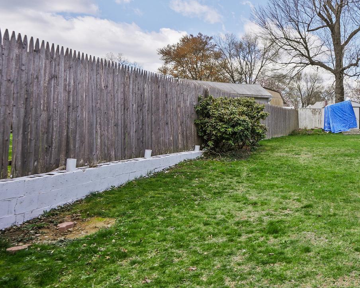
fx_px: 362
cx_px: 395
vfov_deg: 43.2
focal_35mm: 34
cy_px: 118
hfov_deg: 41.9
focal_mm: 16
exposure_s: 1/800
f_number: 8
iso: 400
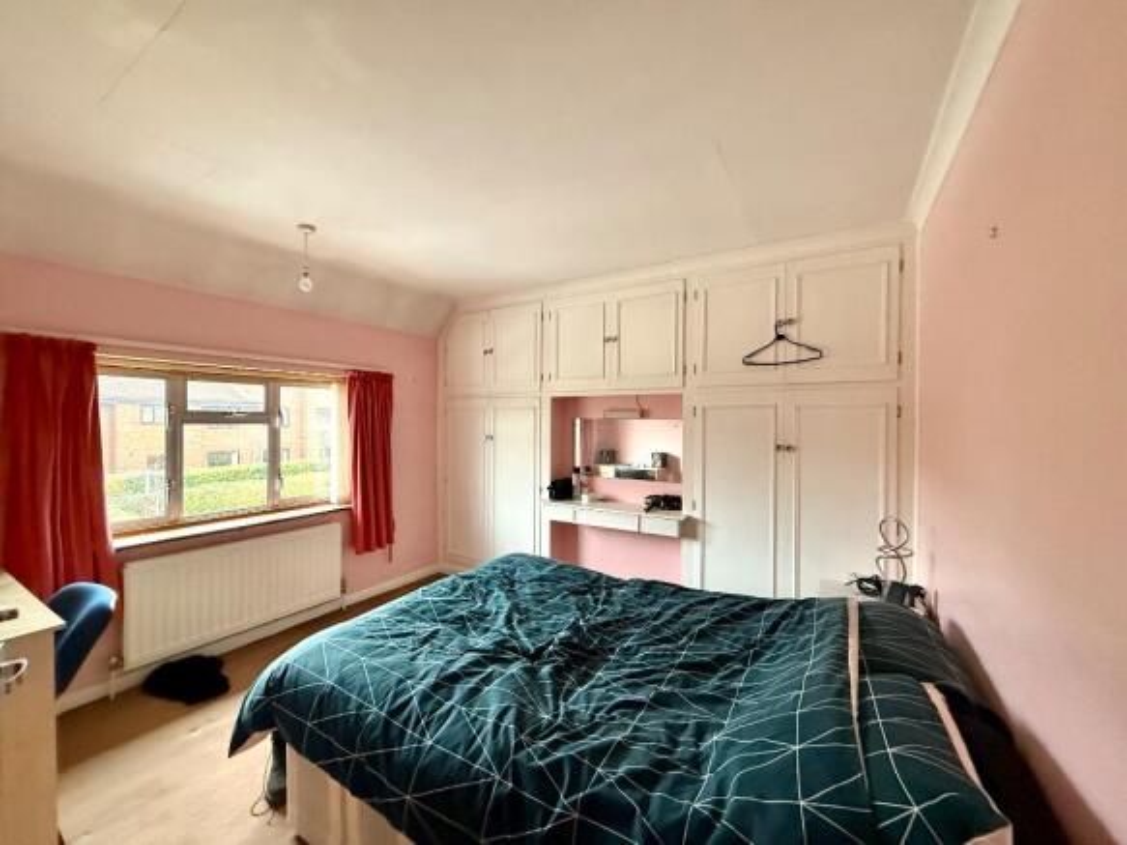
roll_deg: -2.4
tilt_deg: +0.6
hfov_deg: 102.1
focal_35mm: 14
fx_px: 456
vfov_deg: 85.7
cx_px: 564
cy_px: 422
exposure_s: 1/60
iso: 640
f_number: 2.2
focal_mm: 2.22
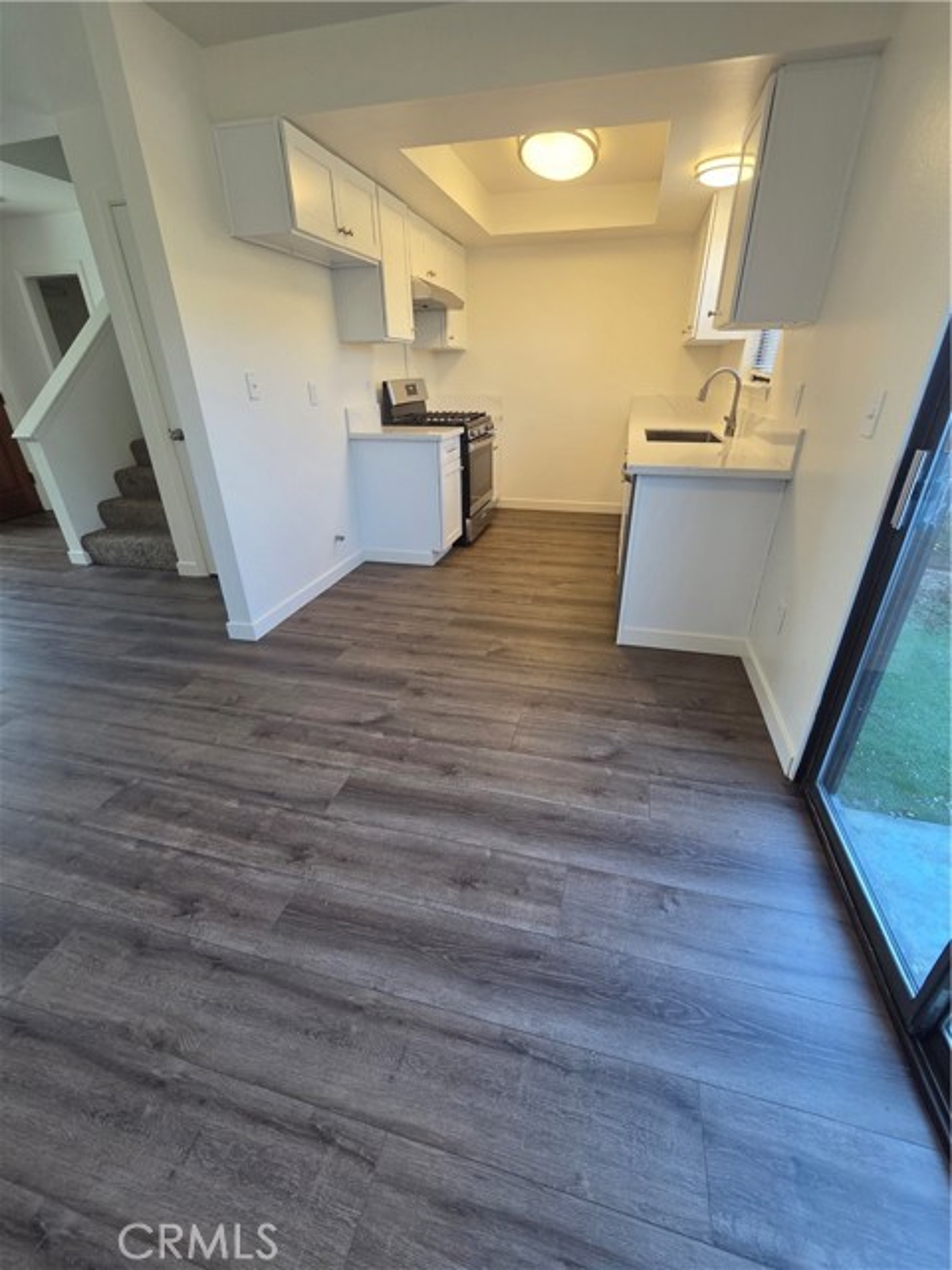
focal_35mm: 13
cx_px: 476
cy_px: 635
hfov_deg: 89.9
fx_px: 477
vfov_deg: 106.2
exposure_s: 1/120
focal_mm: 2.2
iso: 200
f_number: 2.2
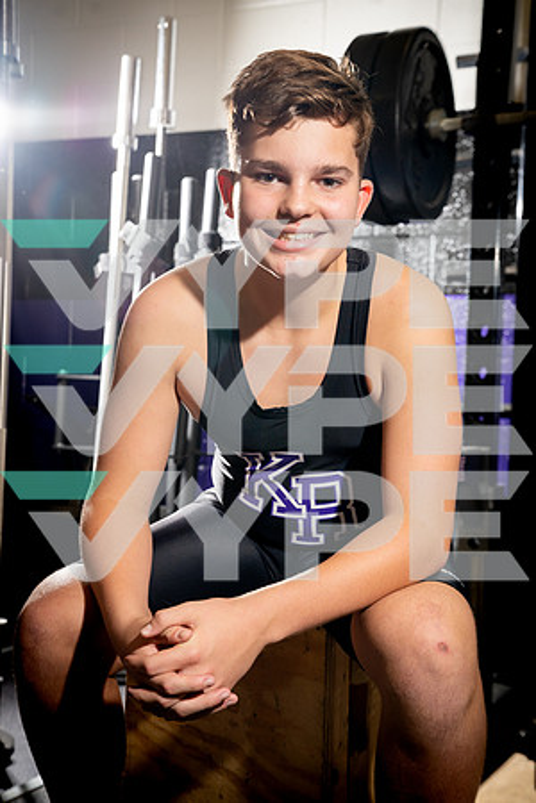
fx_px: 1206
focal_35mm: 54
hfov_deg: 25.1
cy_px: 402
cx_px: 268
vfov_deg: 36.9
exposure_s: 1/250
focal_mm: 54
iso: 500
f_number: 5
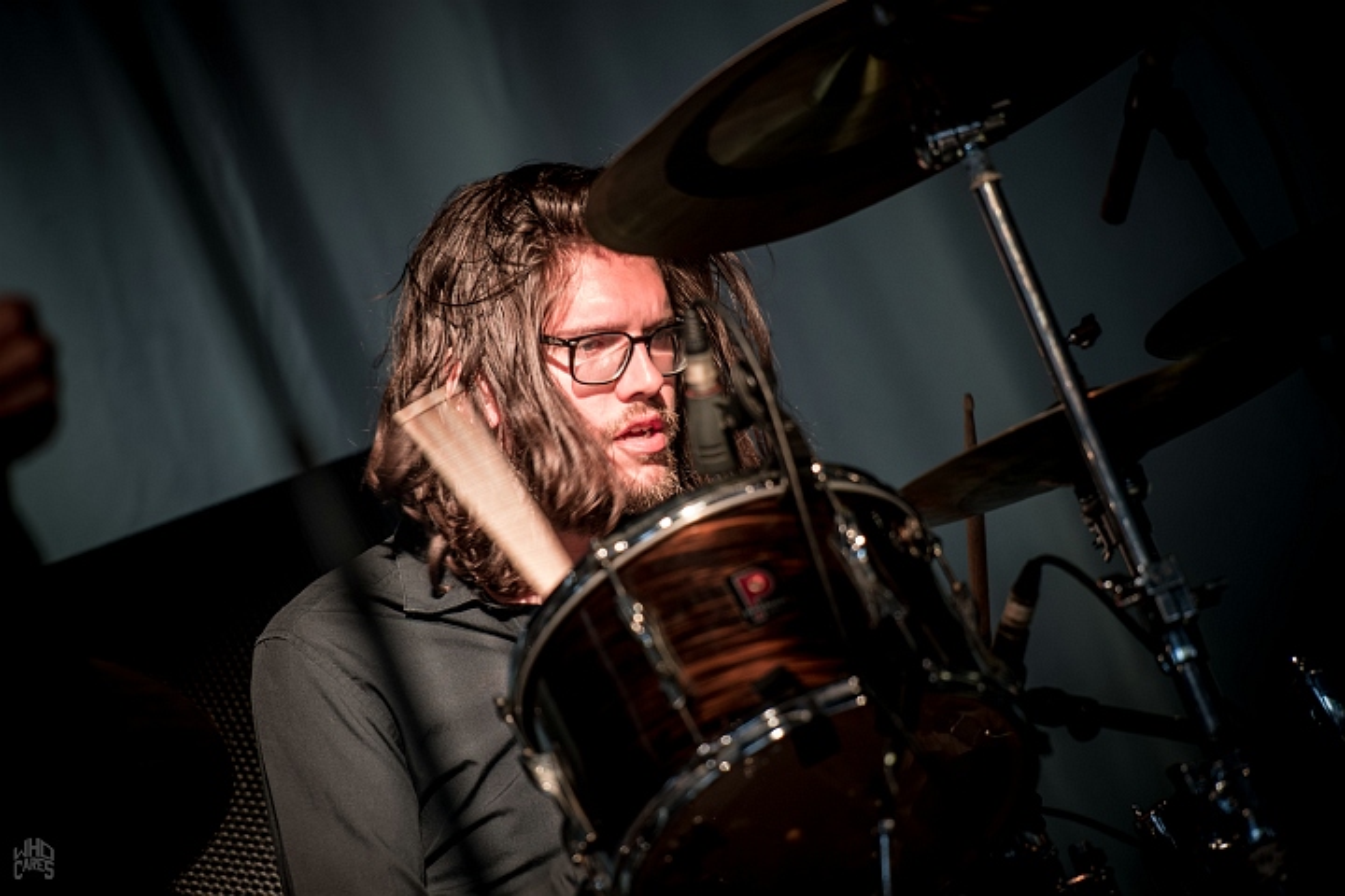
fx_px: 11207
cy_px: 448
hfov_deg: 6.9
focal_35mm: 300
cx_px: 672
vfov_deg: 4.6
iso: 250
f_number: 2.8
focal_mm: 200
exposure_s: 1/100
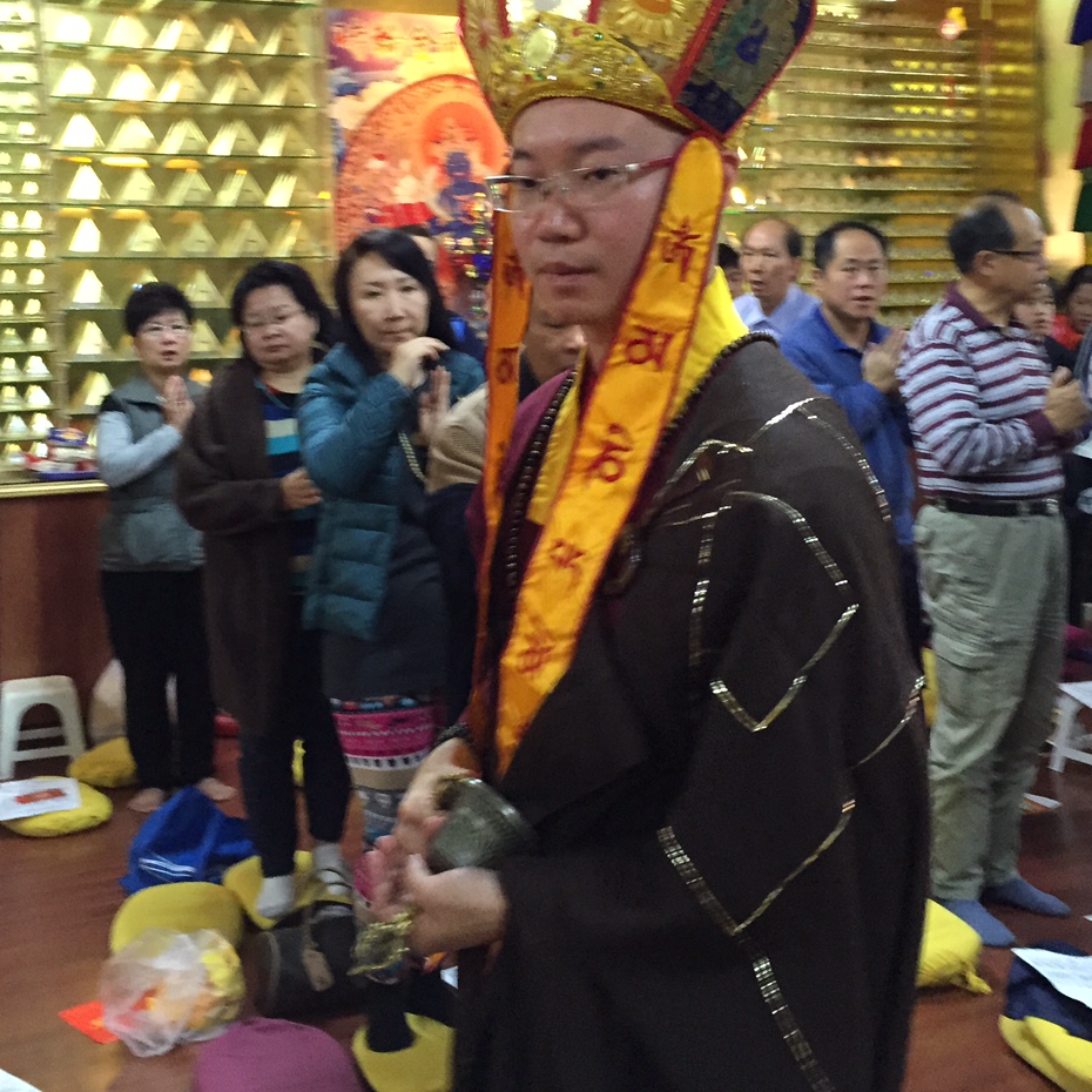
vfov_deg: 37.3
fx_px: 1606
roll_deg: -2.6
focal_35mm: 45
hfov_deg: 37.5
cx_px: 578
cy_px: 414
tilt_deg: -4.1
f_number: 2.2
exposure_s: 1/25
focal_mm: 4.15
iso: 250
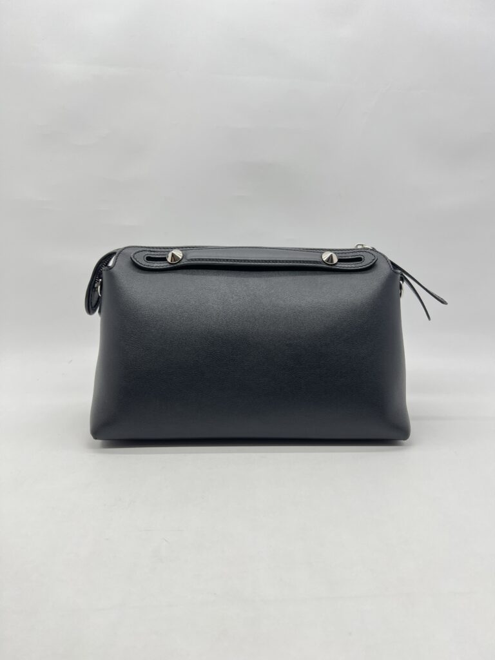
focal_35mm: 26
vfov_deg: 67.3
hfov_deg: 53.1
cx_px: 248
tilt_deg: -9.3
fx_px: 496
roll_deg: +0.5
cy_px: 330
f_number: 1.5
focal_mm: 5.7
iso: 32
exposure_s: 1/105
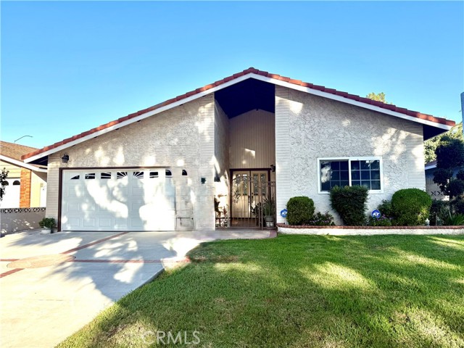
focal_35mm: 24
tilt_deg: +4.8
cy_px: 174
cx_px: 232
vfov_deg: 56.8
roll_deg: +0.6
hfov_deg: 71.6
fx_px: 322
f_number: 1.78
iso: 80
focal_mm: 6.76
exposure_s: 1/2370
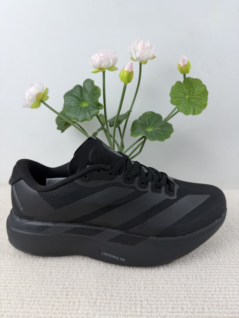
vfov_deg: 71.6
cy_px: 159
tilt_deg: -19.2
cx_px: 120
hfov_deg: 56.8
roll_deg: -1.1
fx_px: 221
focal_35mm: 24
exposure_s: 1/100
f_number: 1.78
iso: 80
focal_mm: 6.76
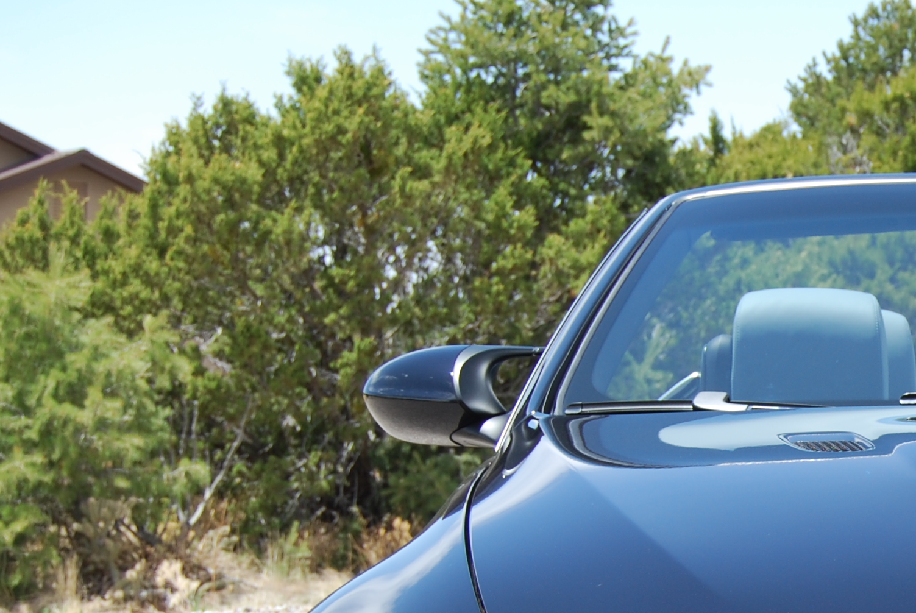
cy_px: 632
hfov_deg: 14.6
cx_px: 1161
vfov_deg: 10.1
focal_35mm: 135
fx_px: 3446
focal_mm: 35
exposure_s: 1/160
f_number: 6.3
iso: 100
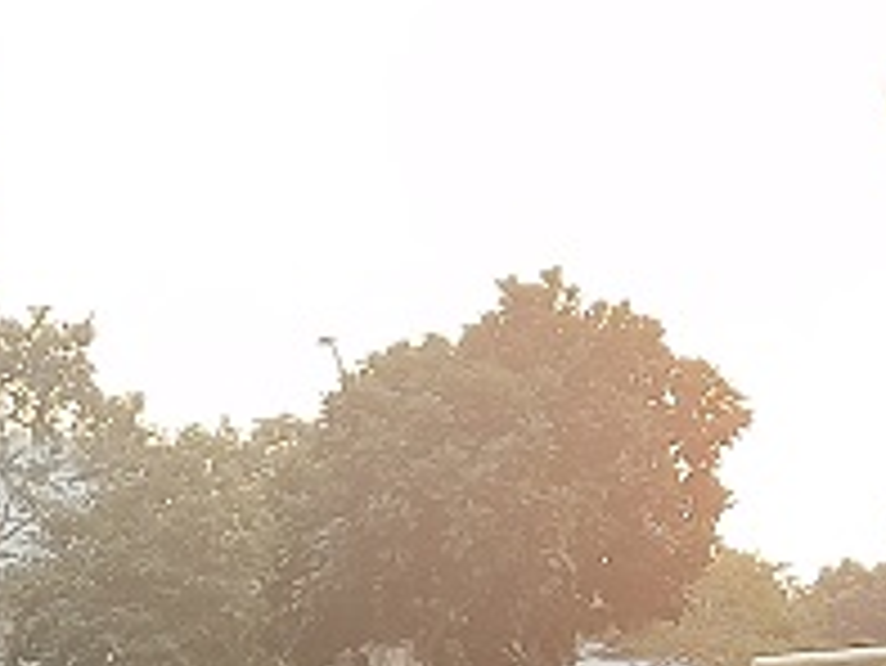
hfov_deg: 11.7
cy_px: 1107
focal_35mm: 166
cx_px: -153
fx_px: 4251
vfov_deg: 8.7
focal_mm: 4.71
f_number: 1.79
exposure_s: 1/100
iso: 56
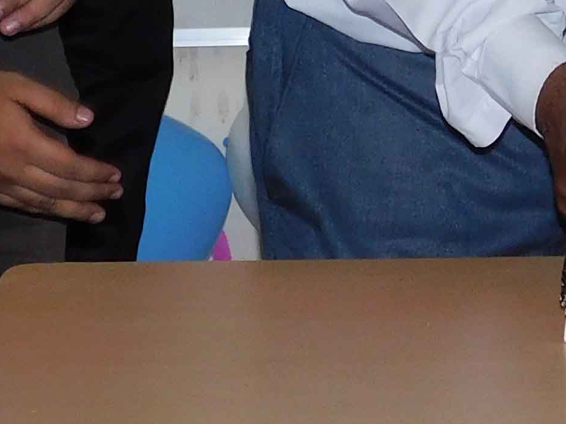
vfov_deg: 5.7
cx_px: 454
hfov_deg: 7.8
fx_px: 4119
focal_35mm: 252
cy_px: -446
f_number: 3.8
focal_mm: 9
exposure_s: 1/30
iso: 200
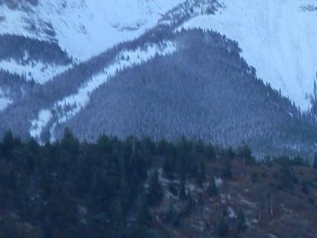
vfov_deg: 3.6
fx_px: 3736
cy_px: 166
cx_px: 565
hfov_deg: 4.8
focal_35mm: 408
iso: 80
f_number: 4.7
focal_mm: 19
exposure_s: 1/39.2
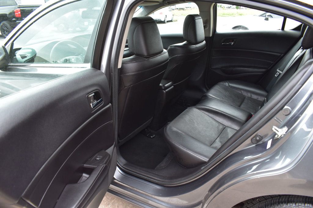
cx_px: 156
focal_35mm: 27
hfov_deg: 67.4
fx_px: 235
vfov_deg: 47.9
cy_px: 104
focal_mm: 18
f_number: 8
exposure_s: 1/60
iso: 400
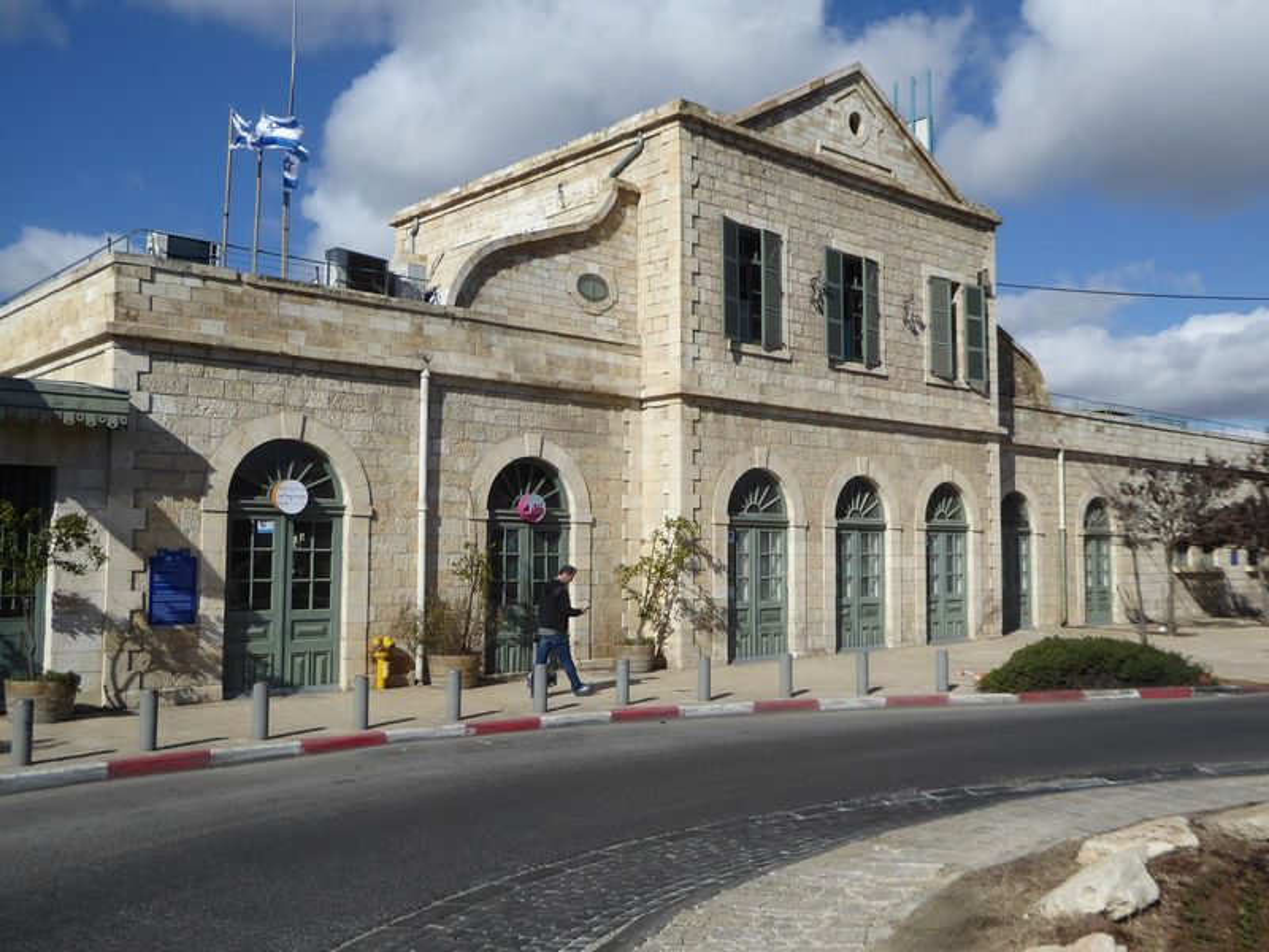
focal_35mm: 34
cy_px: 476
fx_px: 1246
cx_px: 634
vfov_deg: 41.8
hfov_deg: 54.0
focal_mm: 5.8
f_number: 3.6
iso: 80
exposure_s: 1/1600
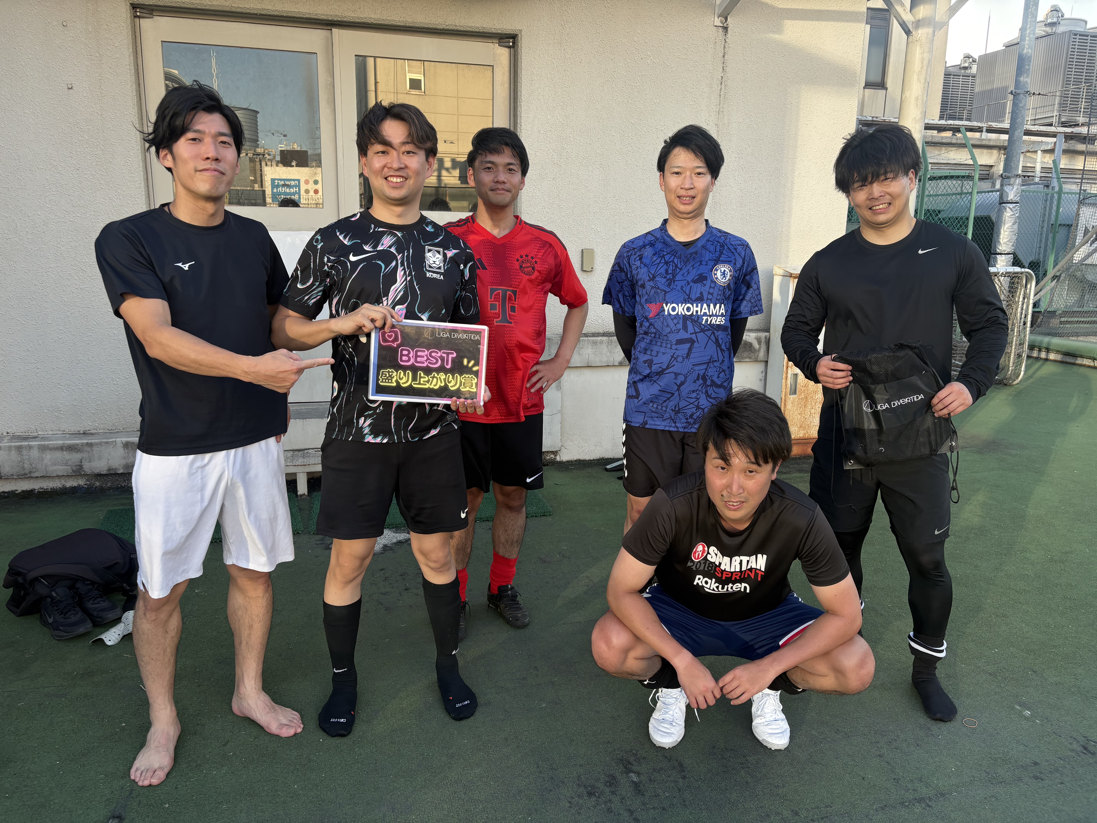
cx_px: 548
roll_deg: -0.9
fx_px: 824
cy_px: 412
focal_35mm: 26
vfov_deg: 53.1
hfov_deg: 67.3
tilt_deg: -11.7
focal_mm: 5.96
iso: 40
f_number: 1.6
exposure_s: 1/226
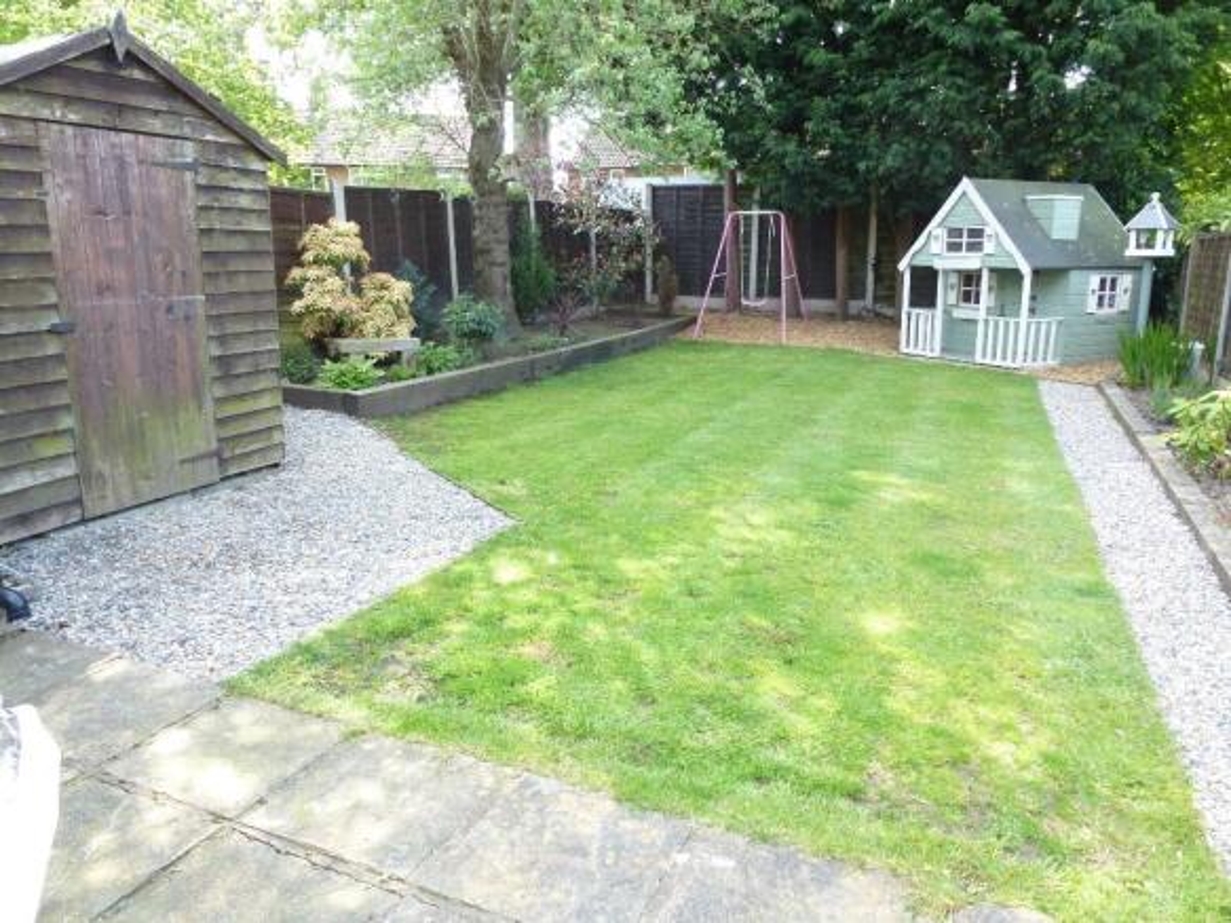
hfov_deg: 71.6
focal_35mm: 24
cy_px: 462
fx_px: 853
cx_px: 616
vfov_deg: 56.8
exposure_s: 1/80
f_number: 3.3
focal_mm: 4.3
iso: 100
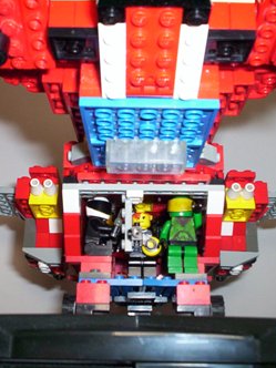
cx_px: 140
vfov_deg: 37.5
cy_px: 185
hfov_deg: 28.6
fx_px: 542
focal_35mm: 51
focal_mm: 4.99
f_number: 4.5
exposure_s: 1/60
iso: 140
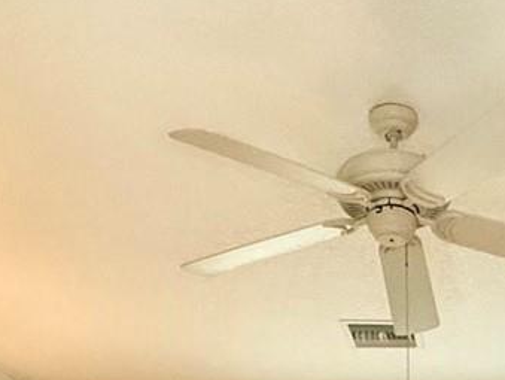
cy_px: 647
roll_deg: +0.6
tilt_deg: +1.7
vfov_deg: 18.4
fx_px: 964
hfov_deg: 27.8
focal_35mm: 66
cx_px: 492
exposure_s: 1/120
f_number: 2.2
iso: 400
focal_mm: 2.22
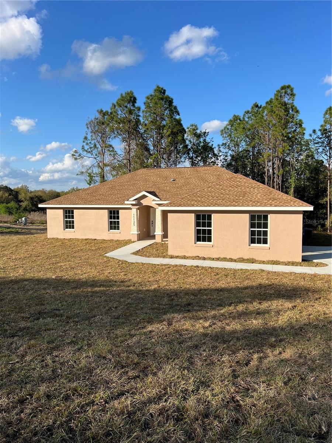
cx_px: 166
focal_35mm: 26
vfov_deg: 67.3
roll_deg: -0.1
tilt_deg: -2.2
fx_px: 332
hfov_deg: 53.1
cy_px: 222
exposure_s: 1/3356
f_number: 1.5
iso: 50
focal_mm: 5.7
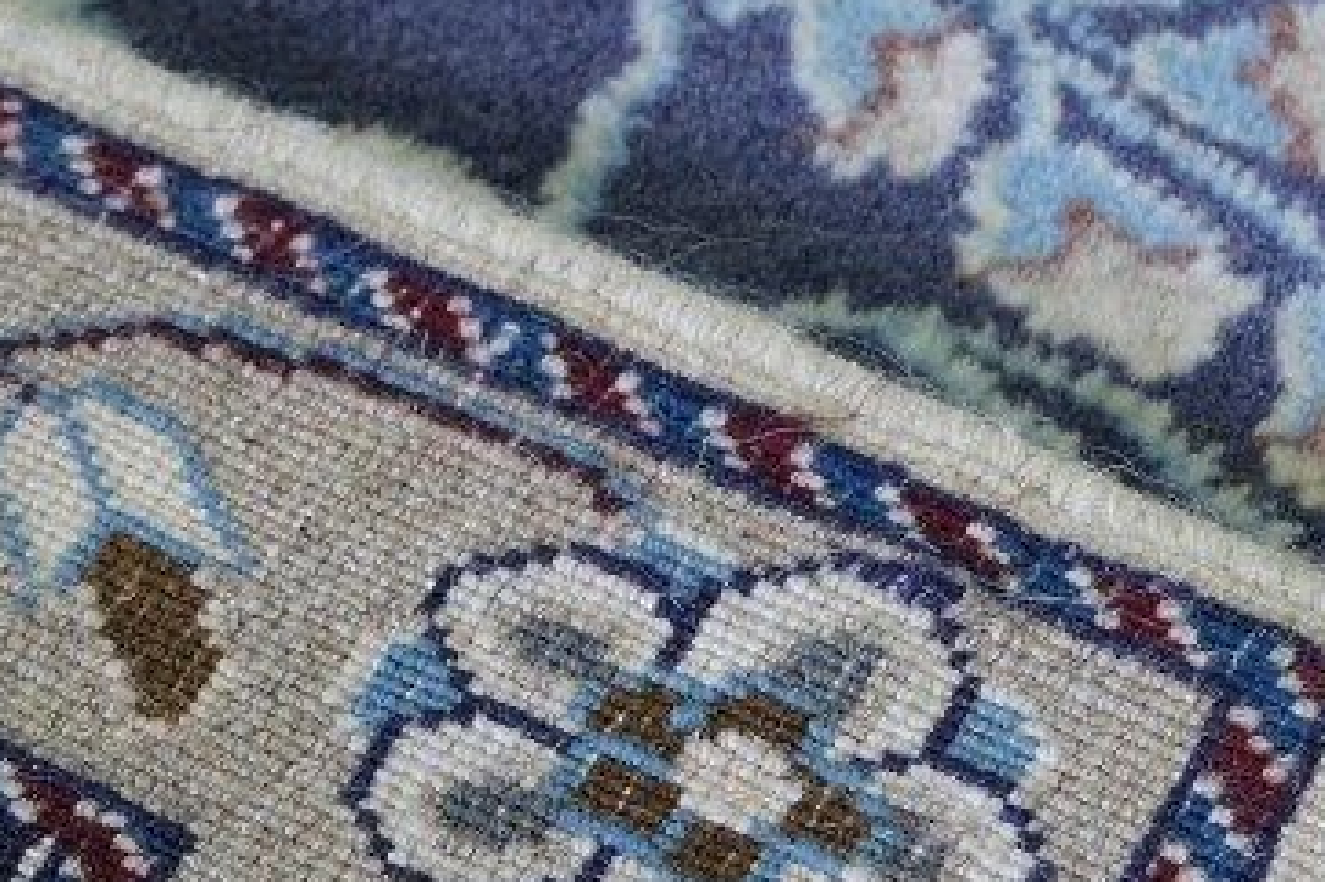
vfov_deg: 11.1
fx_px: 4525
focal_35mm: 123
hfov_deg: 16.4
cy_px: 754
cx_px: 143
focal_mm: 23.5
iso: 1000
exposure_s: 1/34
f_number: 4
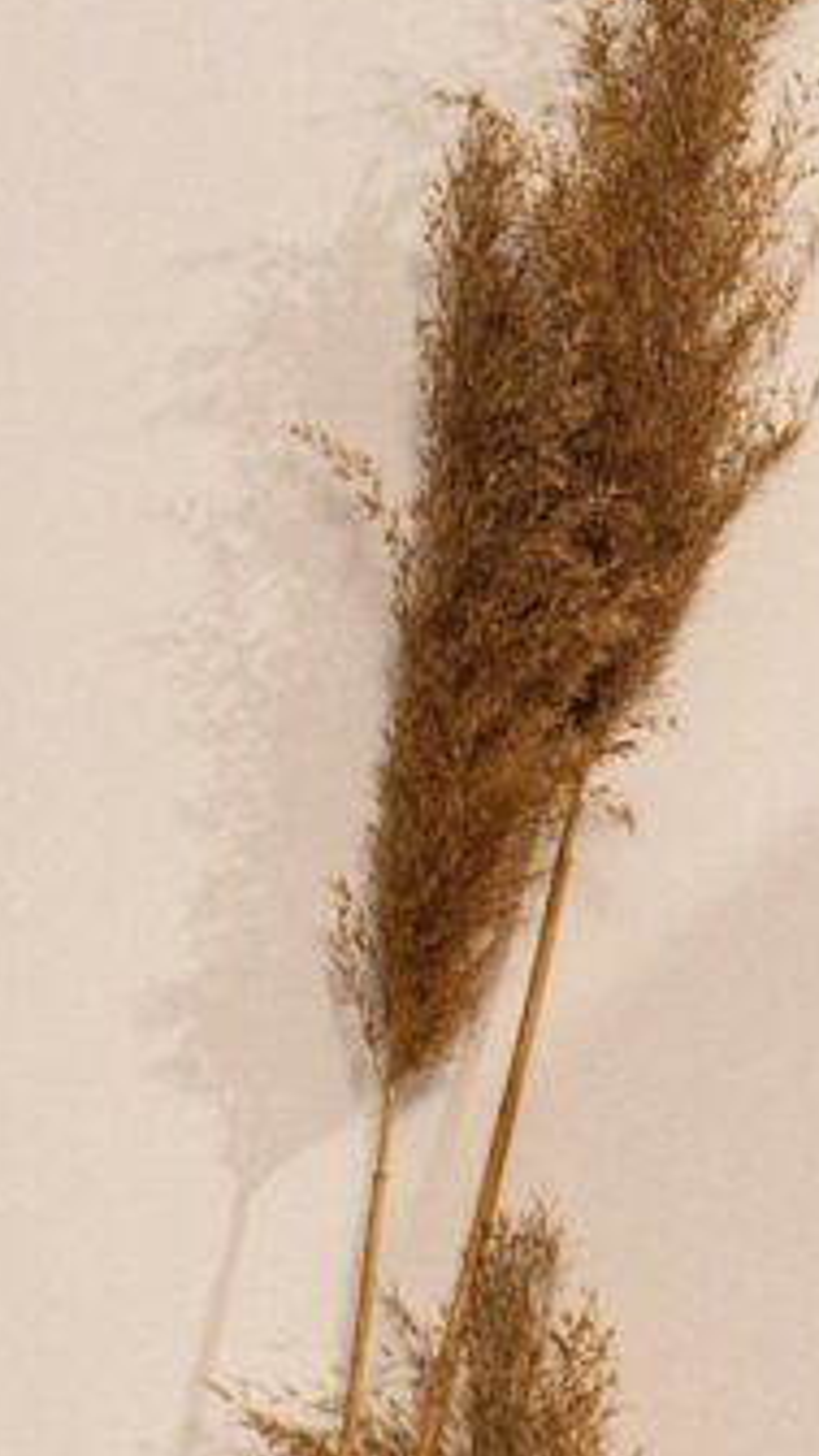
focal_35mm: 303
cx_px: 2357
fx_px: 11698
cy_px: 2864
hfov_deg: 3.9
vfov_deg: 6.9
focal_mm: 54
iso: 320
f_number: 2.5
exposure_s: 1/160
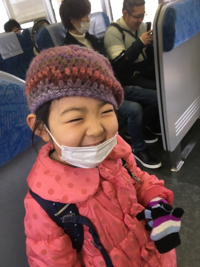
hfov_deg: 48.2
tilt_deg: -29.1
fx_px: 223
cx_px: 100
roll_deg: +15.4
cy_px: 134
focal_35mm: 29
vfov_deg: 61.7
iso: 50
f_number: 2.2
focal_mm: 4.15
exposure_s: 1/30
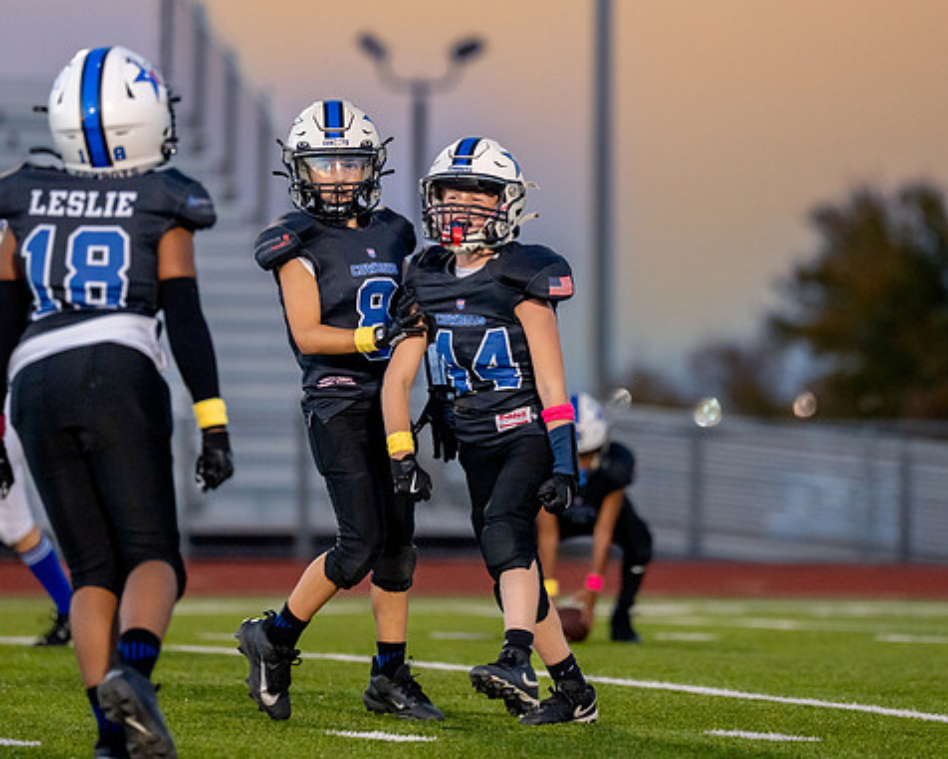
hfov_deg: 6.2
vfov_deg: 5.0
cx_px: 552
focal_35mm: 312
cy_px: 261
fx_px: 8756
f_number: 2.8
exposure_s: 1/1250
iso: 1600
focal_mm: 200
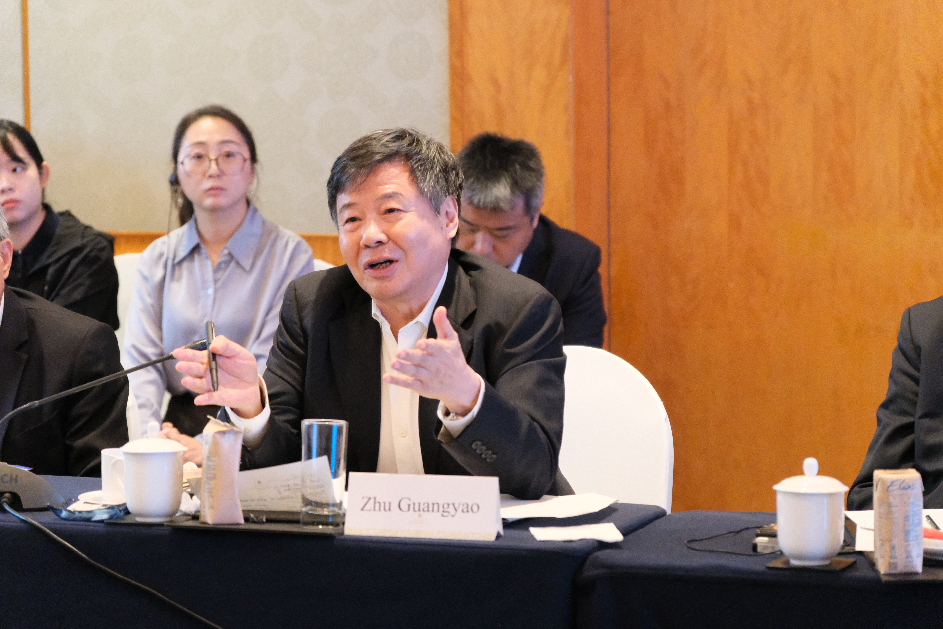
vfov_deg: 13.0
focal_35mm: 105
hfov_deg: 19.5
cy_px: 314
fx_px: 2750
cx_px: 472
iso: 12800
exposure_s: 1/750
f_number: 2.8
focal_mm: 70
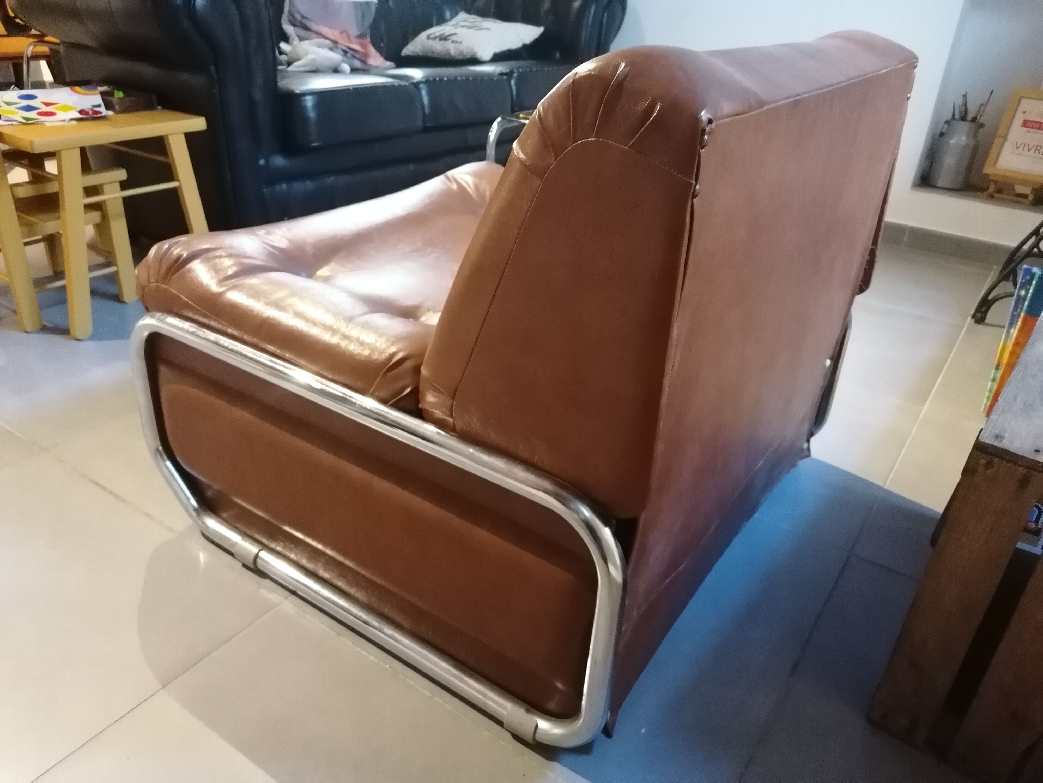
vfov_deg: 51.4
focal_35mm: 27
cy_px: 392
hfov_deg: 65.3
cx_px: 522
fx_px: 814
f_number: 1.8
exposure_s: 1/16.7
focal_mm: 4.75
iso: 1600
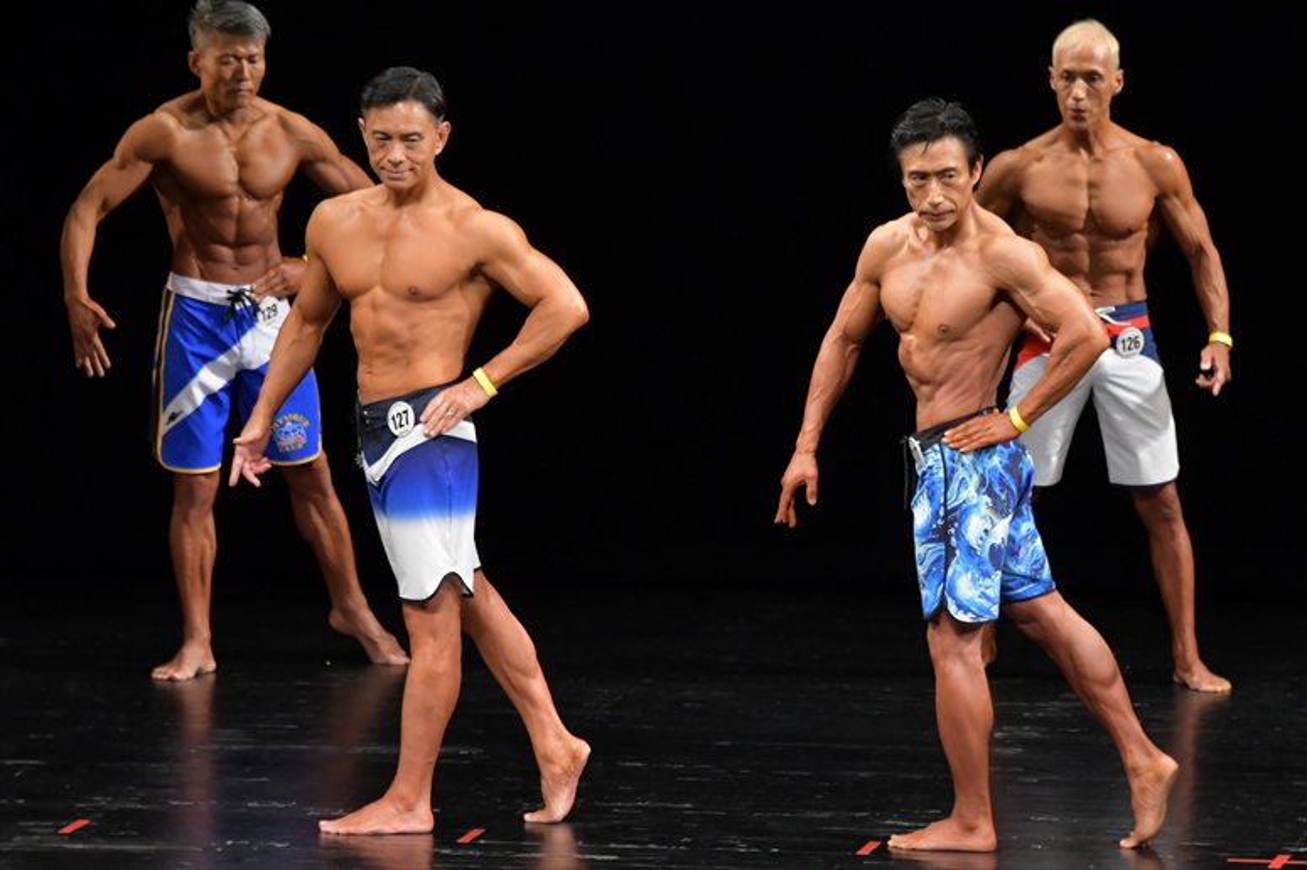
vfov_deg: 4.6
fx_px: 10886
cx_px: 654
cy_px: 435
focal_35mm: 300
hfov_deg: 6.9
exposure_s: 1/400
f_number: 5.6
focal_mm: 200
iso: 3200
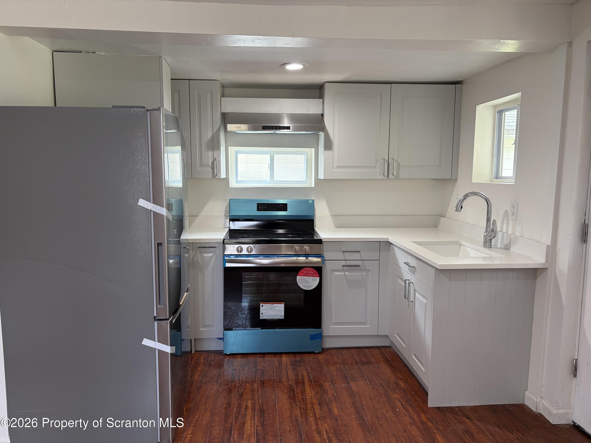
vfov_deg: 53.1
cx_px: 296
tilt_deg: -7.1
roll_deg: +0.5
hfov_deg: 67.3
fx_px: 444
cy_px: 222
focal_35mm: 26
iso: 100
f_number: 1.6
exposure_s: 1/60
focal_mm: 5.96
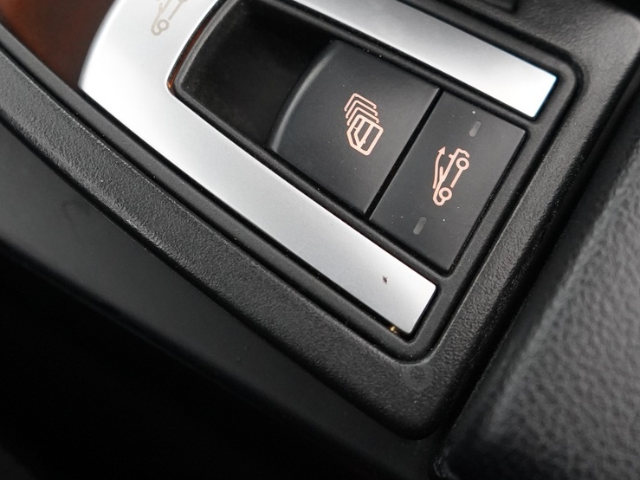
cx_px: 301
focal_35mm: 59
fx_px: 1091
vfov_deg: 24.4
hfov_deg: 32.7
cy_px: 87
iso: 6400
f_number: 3.5
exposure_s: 1/40
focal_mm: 28
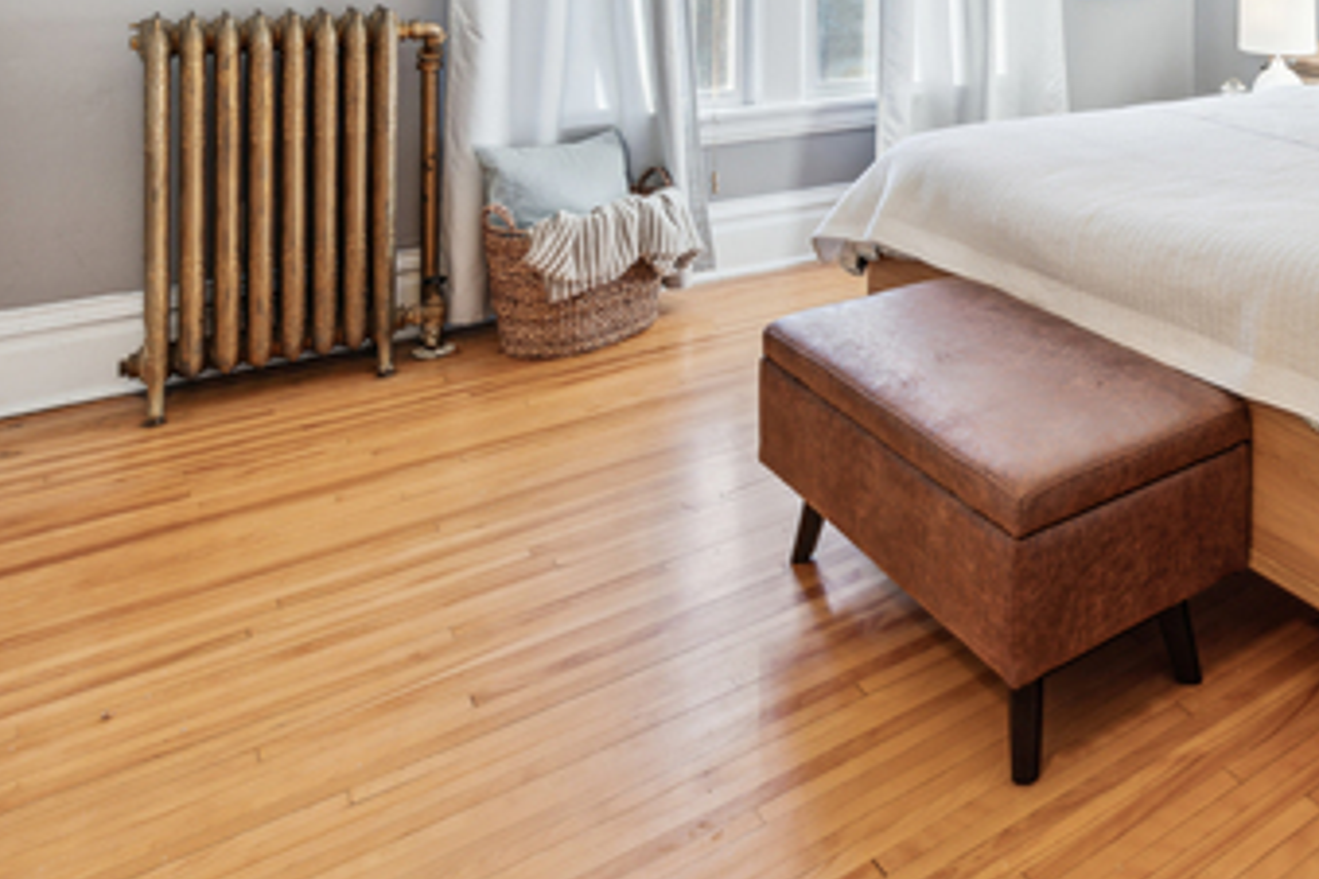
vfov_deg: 37.6
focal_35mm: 31
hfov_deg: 52.1
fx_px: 1136
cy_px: -8
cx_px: 1218
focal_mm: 14
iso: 100
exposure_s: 1/10
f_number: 8
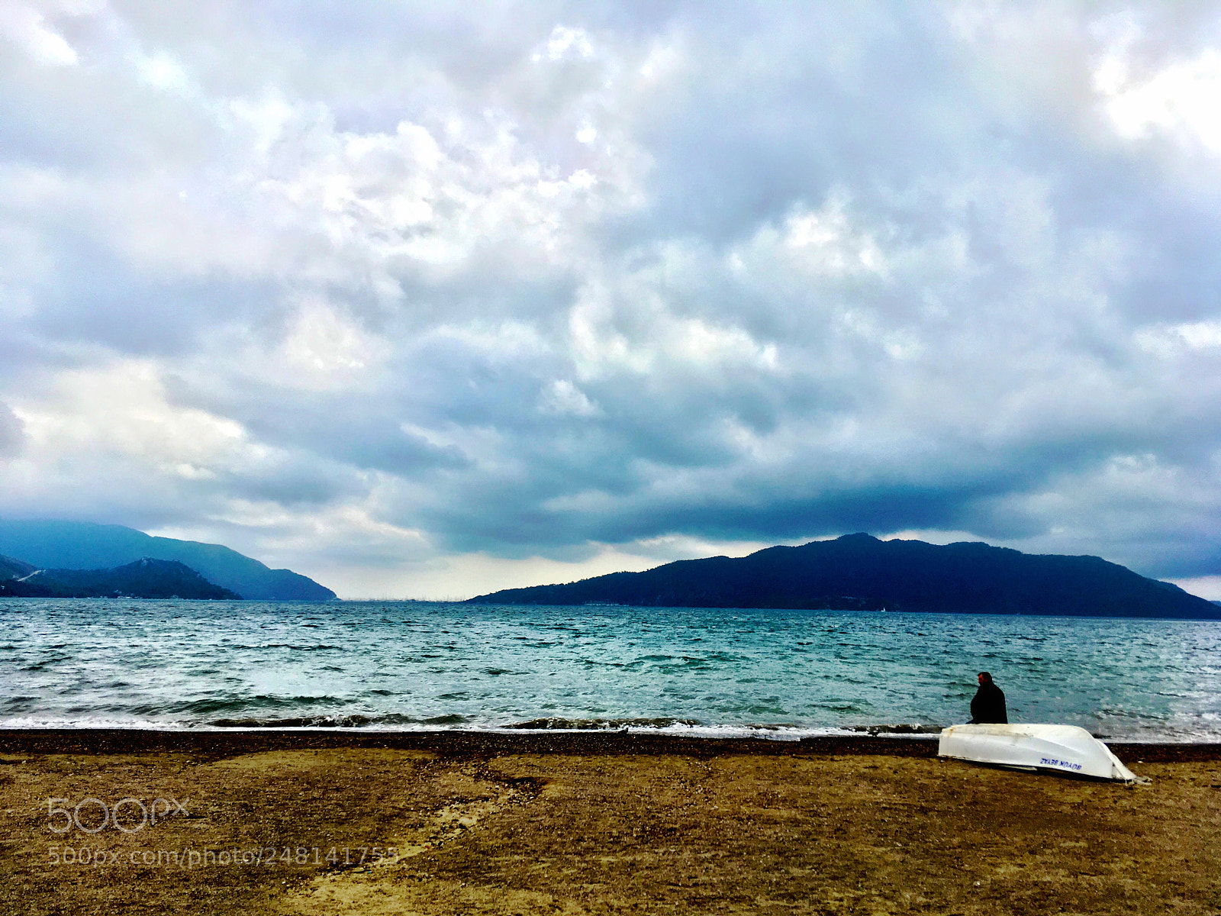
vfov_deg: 48.2
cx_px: 610
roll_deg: -0.6
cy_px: 458
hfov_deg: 61.7
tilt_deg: +8.8
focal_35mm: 29
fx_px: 1023
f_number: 2.2
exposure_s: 1/1261
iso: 25
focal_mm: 4.15
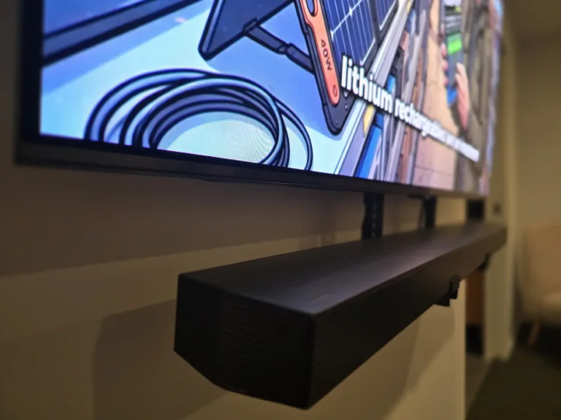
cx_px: 280
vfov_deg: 58.9
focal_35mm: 23
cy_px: 210
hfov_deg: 73.9
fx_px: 373
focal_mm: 6.3
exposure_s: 1/100
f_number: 1.7
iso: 500
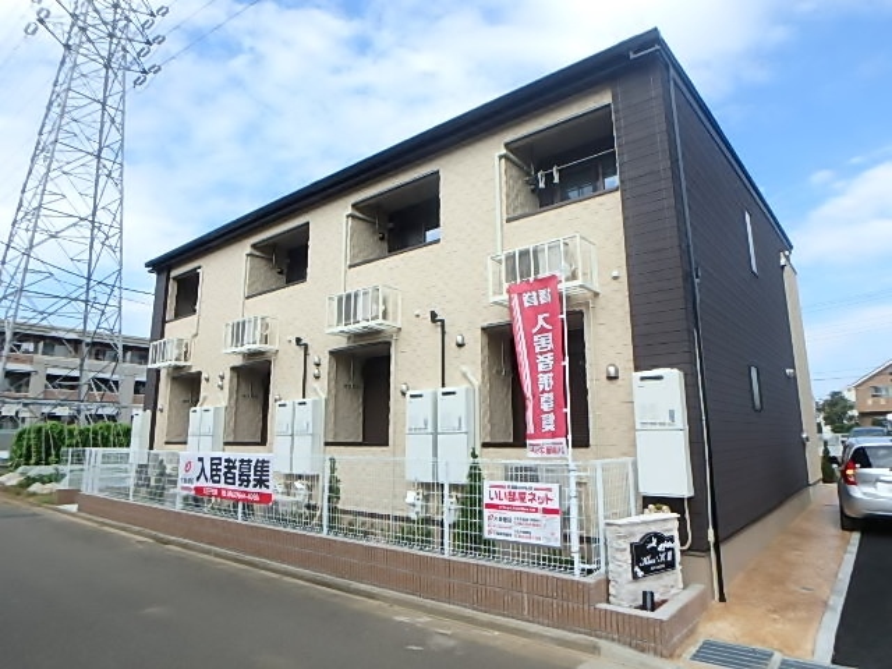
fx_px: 541
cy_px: 334
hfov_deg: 79.0
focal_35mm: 21
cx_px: 446
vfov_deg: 63.4
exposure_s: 1/800
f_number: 3.5
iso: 125
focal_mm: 3.7
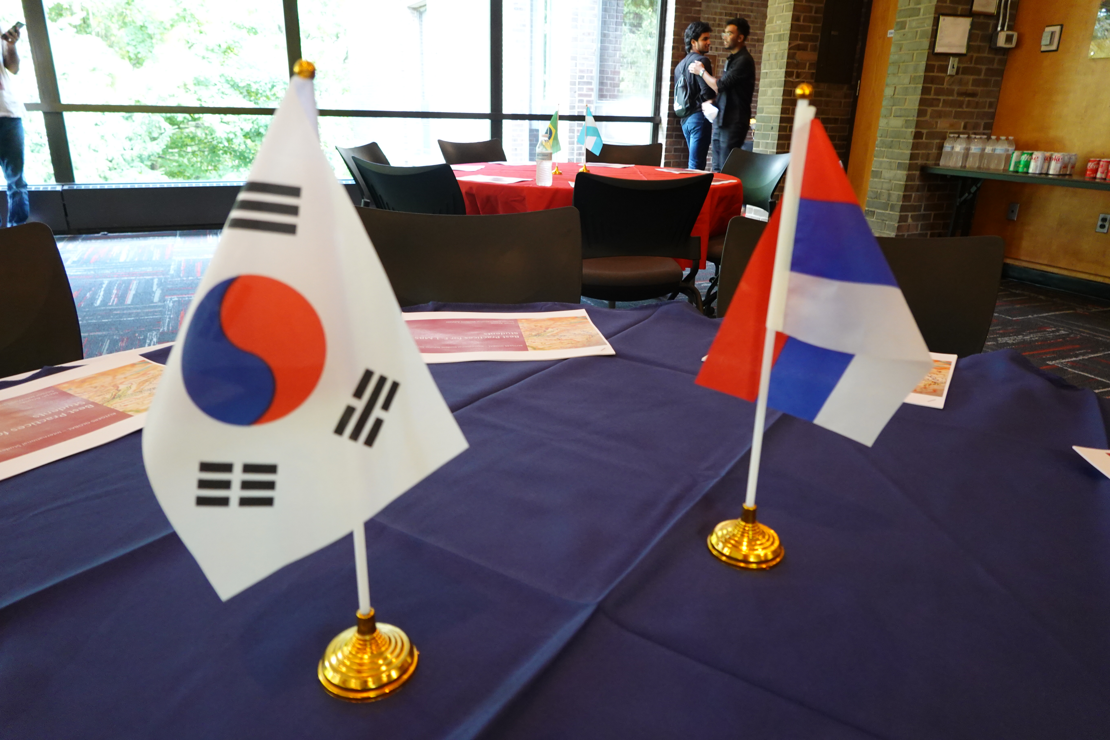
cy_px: 370
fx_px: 740
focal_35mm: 24
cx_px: 555
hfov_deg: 73.7
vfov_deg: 53.1
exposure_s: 1/30
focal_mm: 9
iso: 800
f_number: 2.8
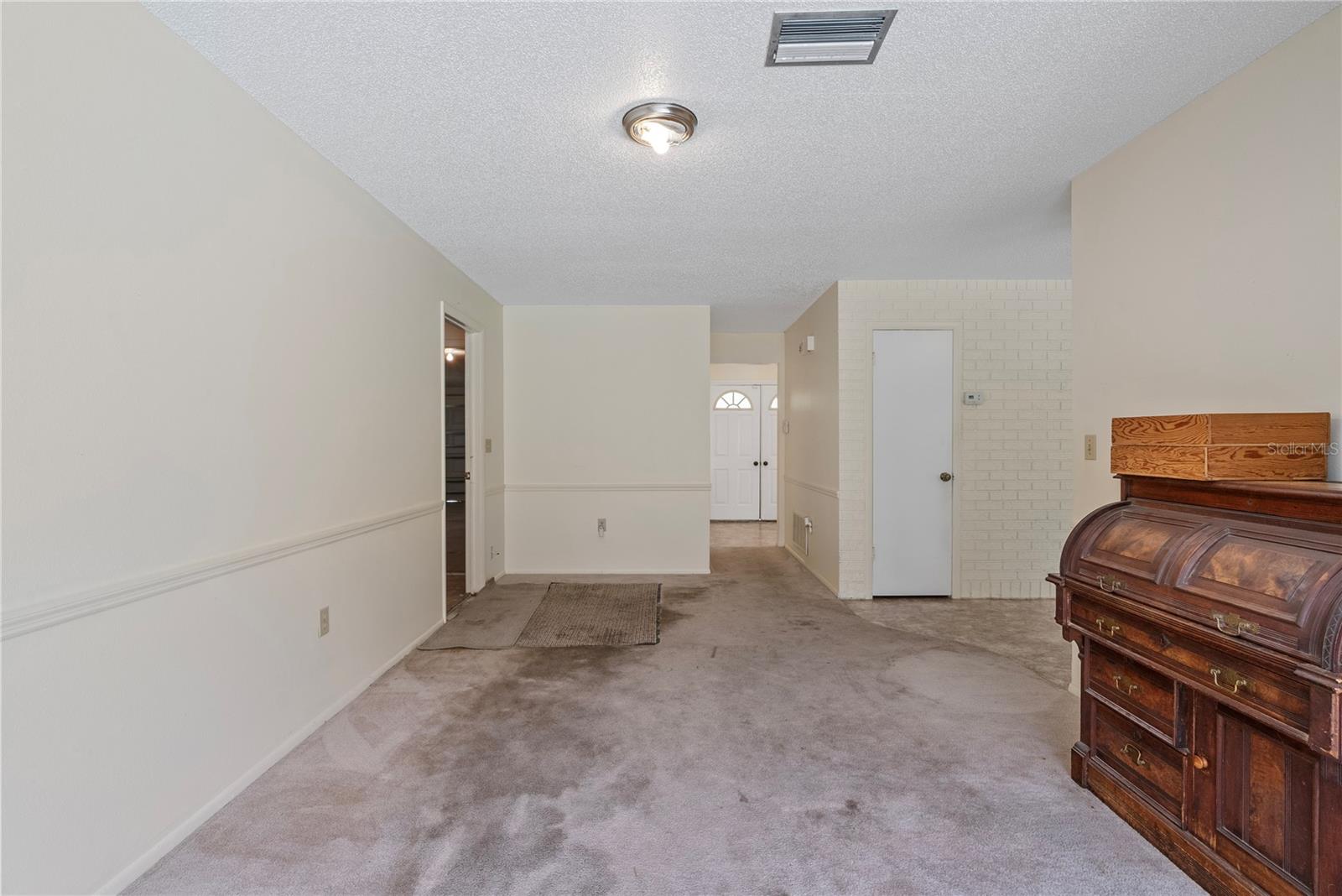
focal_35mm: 16
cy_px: 448
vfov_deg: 73.8
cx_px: 671
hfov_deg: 96.7
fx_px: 597
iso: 640
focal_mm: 16
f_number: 8
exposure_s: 1/4
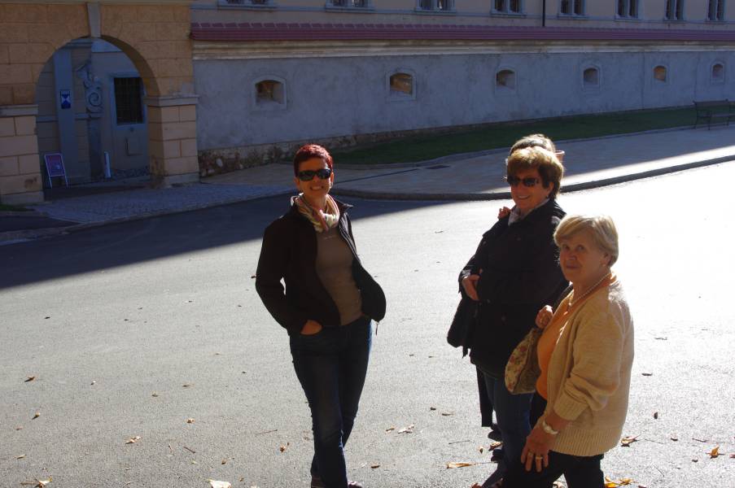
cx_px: 368
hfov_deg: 46.4
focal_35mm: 42
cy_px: 244
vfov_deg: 31.8
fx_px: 857
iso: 200
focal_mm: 28
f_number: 11
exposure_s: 1/125
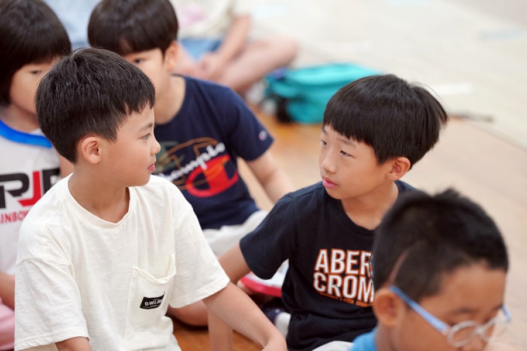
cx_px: 264
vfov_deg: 7.4
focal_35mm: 185
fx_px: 2708
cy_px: 176
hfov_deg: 11.1
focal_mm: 185
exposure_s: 1/200
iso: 3200
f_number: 4
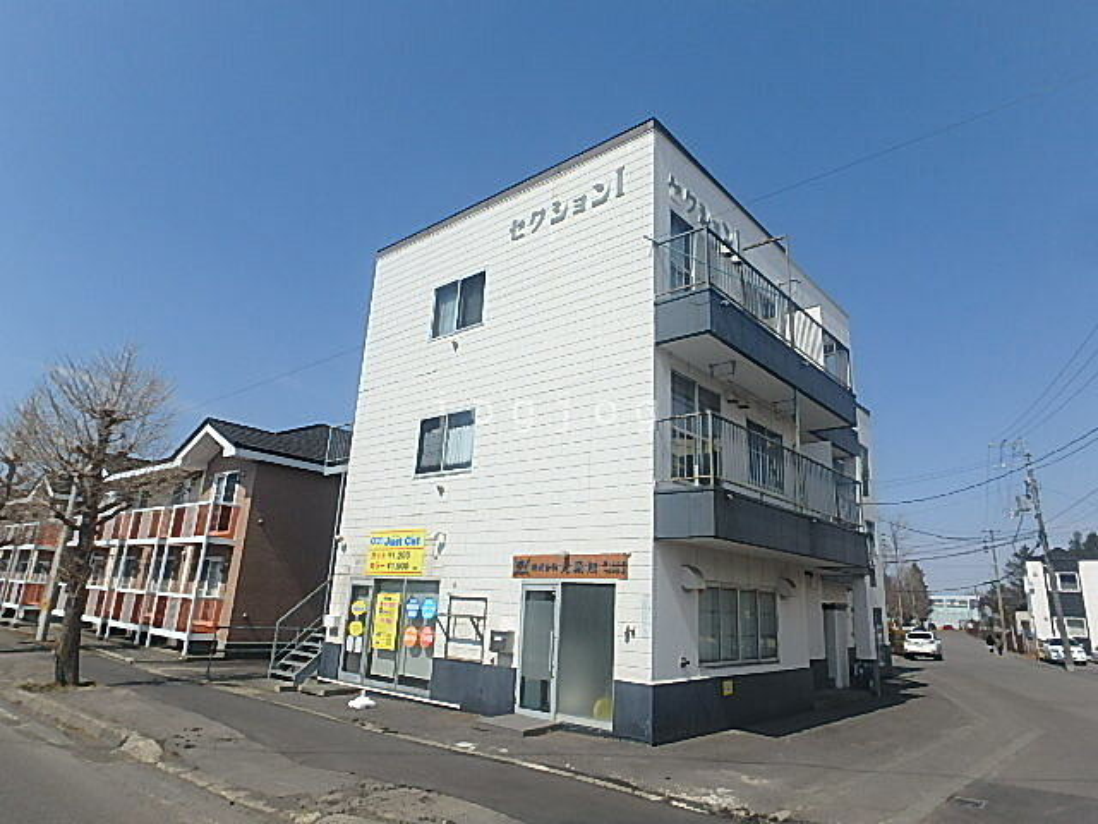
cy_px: 412
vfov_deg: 63.4
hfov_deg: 79.0
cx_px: 549
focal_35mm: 21
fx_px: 666
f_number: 6
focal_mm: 3.7
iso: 125
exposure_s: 1/800
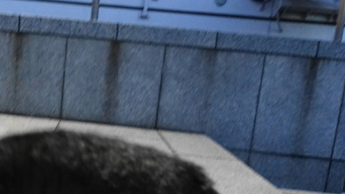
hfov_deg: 33.2
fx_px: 558
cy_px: 184
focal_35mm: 61
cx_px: 61
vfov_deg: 19.3
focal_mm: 8.8
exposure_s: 1/20
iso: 1600
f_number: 1.8
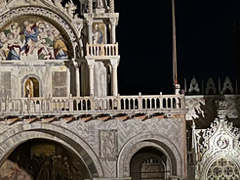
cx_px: 109
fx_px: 880
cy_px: 261
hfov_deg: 15.5
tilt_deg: +1.5
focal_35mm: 127
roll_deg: +1.5
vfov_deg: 11.2
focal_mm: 5.7
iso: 1000
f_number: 1.5
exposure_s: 1/20
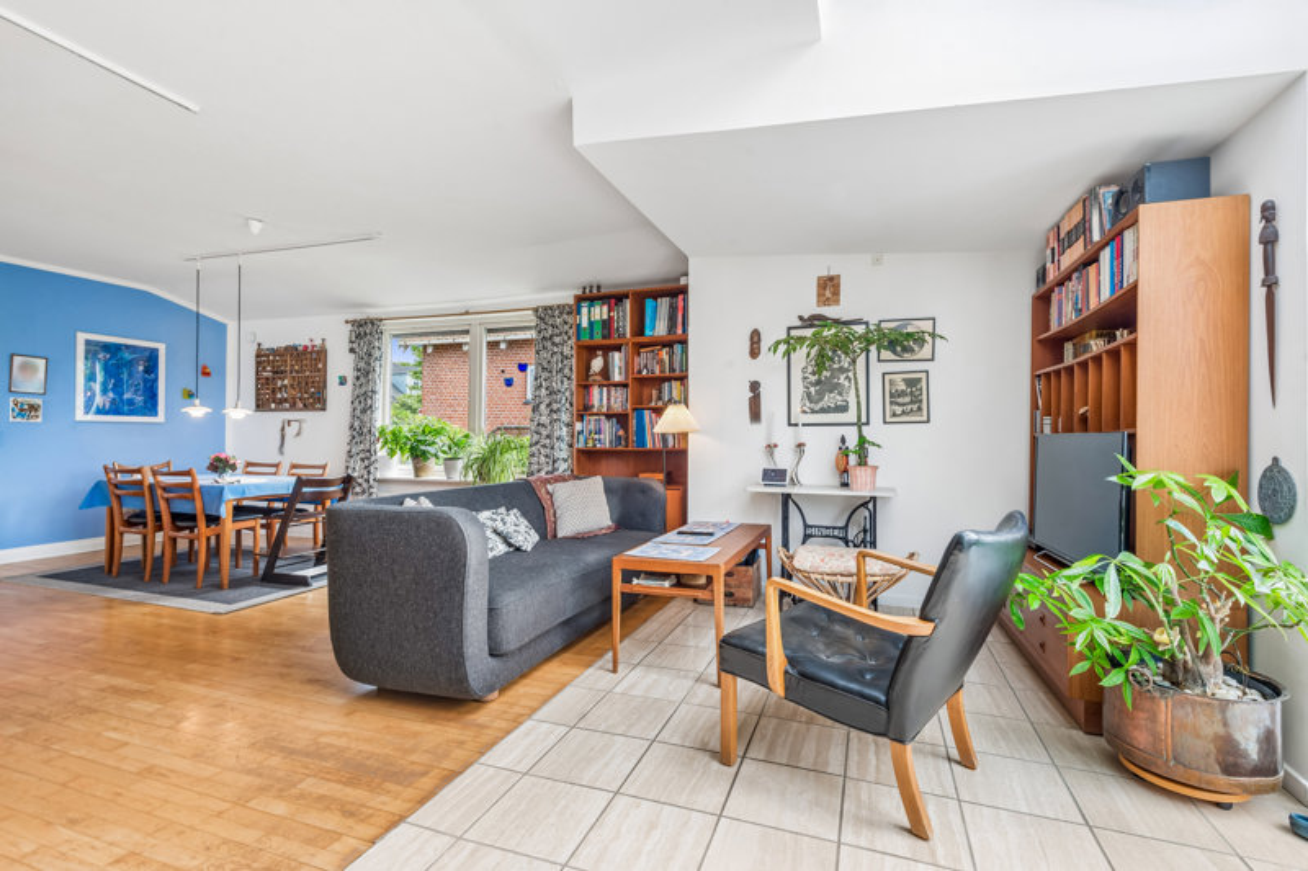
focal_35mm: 16
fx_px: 581
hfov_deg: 96.7
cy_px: 436
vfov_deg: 73.7
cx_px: 654
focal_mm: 16
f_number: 10
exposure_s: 1/15
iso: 200
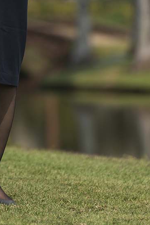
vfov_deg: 5.2
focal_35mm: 393
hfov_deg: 3.5
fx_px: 2459
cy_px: -56
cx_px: -12
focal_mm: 150
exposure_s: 1/200
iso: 50
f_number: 2.8
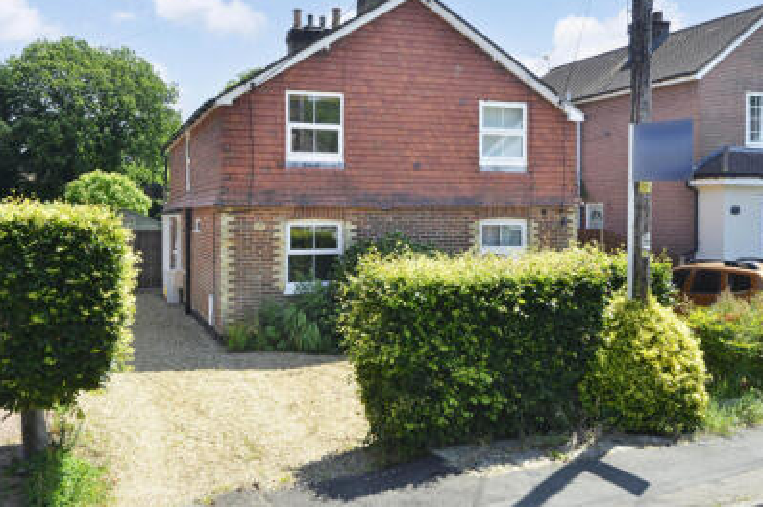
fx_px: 762
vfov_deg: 36.8
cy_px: 229
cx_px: 394
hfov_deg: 53.2
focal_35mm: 36
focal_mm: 30
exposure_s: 1/80
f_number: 14
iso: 400
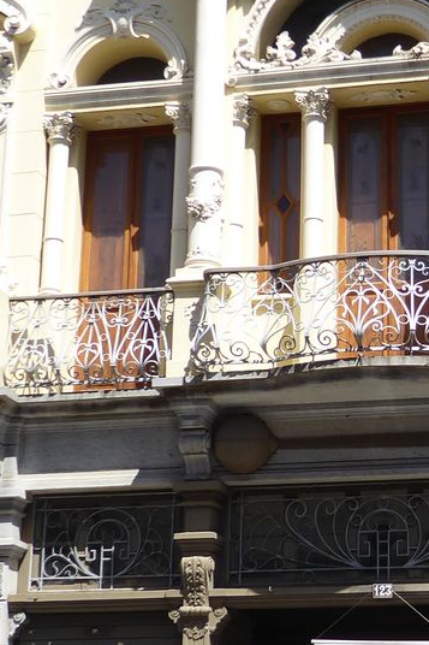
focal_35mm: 90
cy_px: 371
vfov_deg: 22.6
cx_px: 392
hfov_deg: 15.0
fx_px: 1610
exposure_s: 1/640
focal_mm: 5
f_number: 3.5
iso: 80
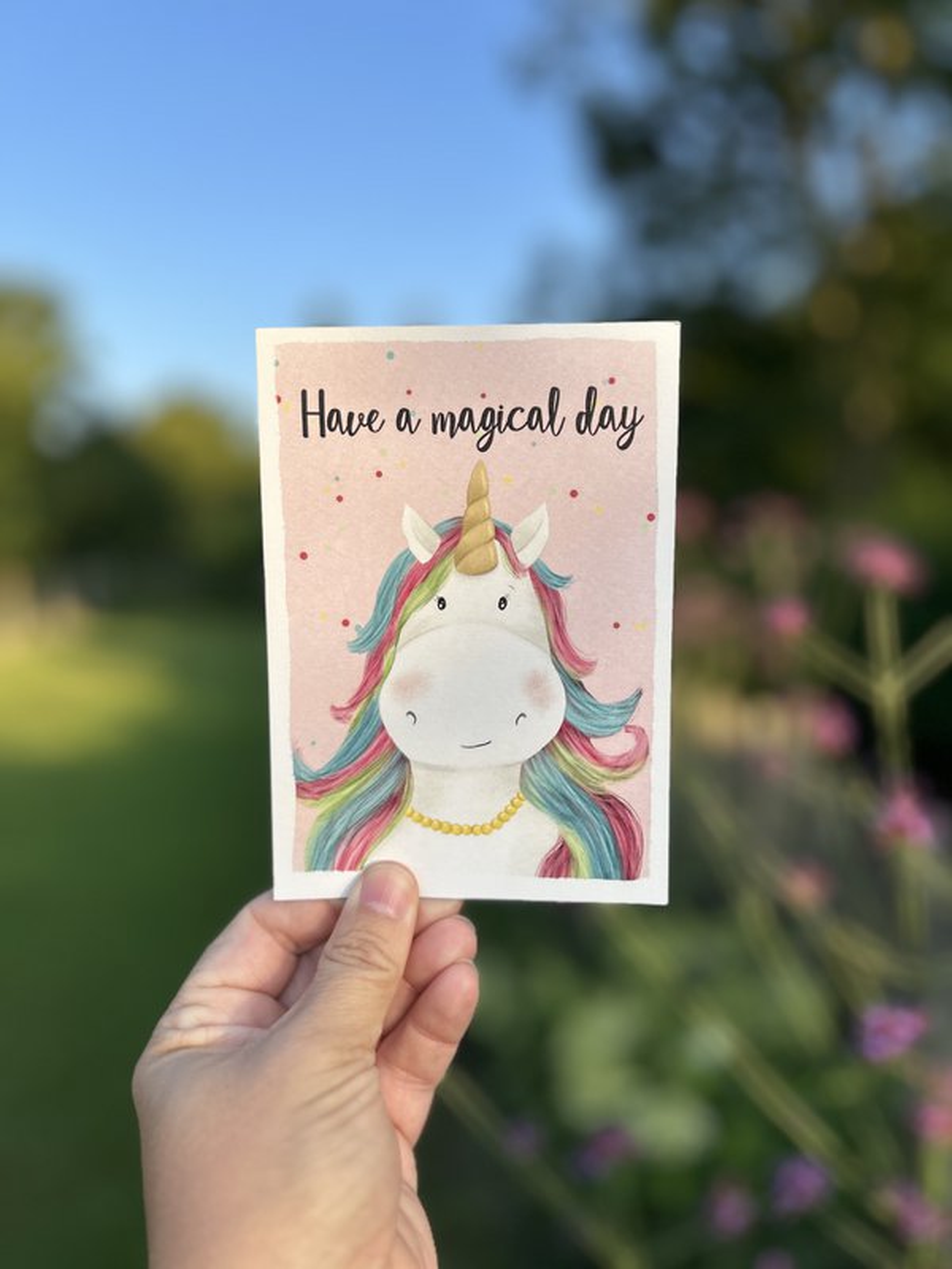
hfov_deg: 53.1
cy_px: 634
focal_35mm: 26
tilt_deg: -4.0
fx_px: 953
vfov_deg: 67.3
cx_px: 476
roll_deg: -0.4
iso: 50
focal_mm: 5.7
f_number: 1.5
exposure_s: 1/1377
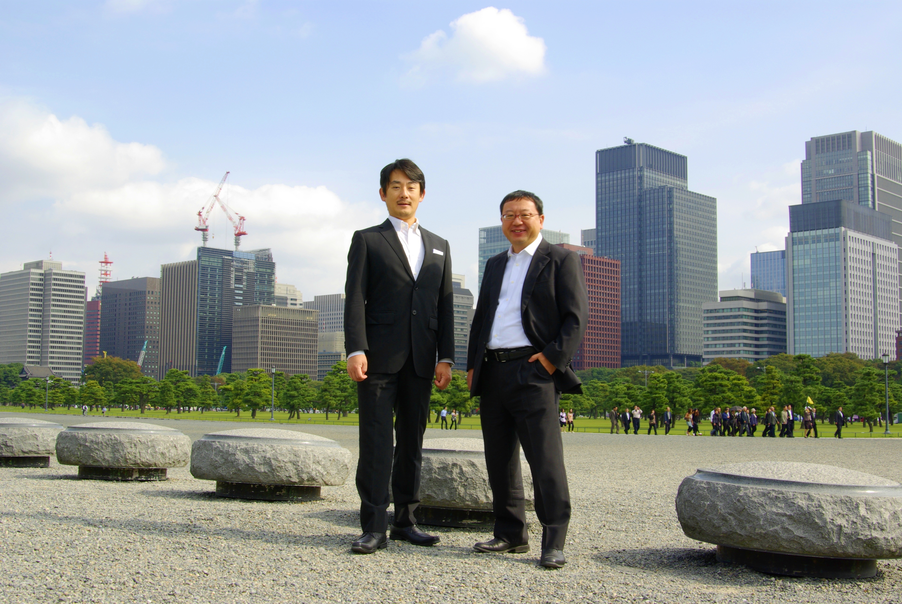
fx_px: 1054
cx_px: 451
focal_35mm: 42
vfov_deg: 32.0
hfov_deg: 46.3
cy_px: 302
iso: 100
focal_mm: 28
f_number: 16
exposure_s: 1/50
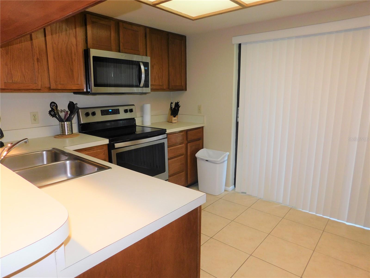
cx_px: 185
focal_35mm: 23
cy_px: 139
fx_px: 246
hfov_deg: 73.9
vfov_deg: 58.9
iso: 200
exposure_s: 1/30
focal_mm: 4
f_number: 3
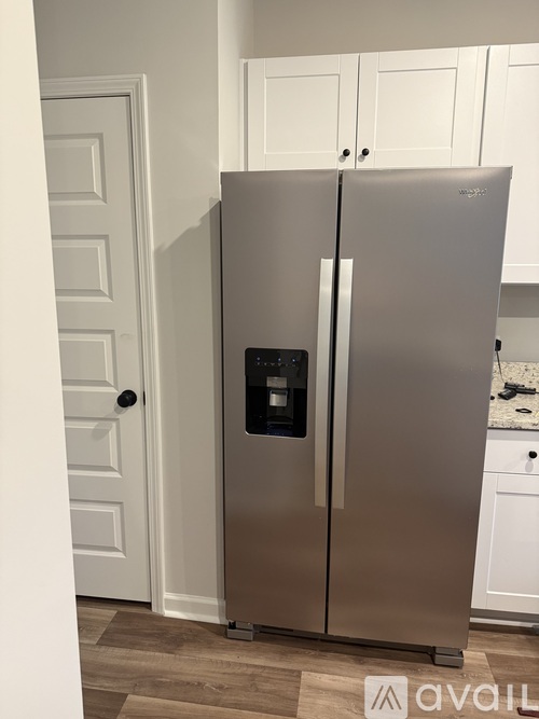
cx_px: 270
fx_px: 498
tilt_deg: -9.2
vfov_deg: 71.6
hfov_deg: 56.8
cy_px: 360
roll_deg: -0.1
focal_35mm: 24
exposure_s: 1/60
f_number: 1.78
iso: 320
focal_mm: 6.76
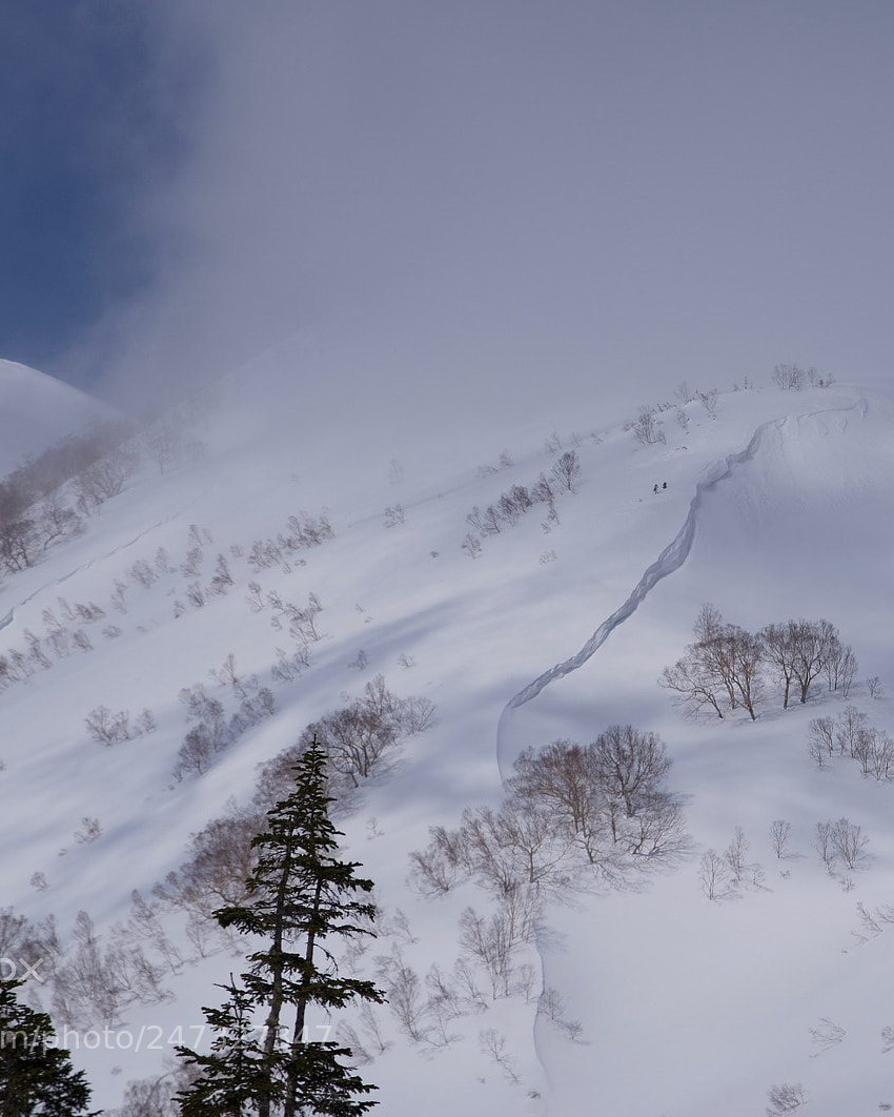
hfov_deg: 10.5
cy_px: 560
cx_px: 624
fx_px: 4860
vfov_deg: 13.1
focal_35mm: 147
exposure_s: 1/1600
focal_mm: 68
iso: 100
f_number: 10
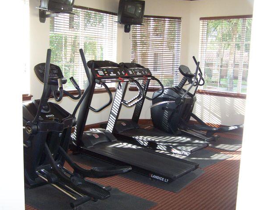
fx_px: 310
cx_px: 122
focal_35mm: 40
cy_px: 105
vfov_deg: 37.4
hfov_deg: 45.7
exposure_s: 1/60
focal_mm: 6.3
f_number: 2.8
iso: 140
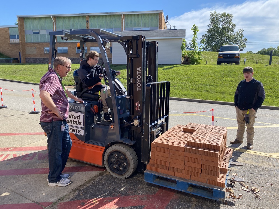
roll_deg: -0.1
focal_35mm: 26
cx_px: 140
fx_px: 210
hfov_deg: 67.3
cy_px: 104
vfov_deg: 53.1
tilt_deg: -9.5
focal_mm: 4.25
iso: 32
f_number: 1.8
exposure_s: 1/1412
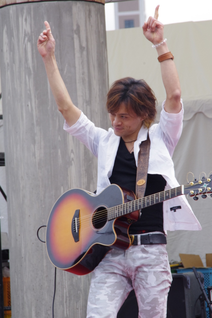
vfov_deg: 9.3
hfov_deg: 6.2
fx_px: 1962
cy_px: 159
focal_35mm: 222
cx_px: 106
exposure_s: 1/400
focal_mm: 148
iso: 800
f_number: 11
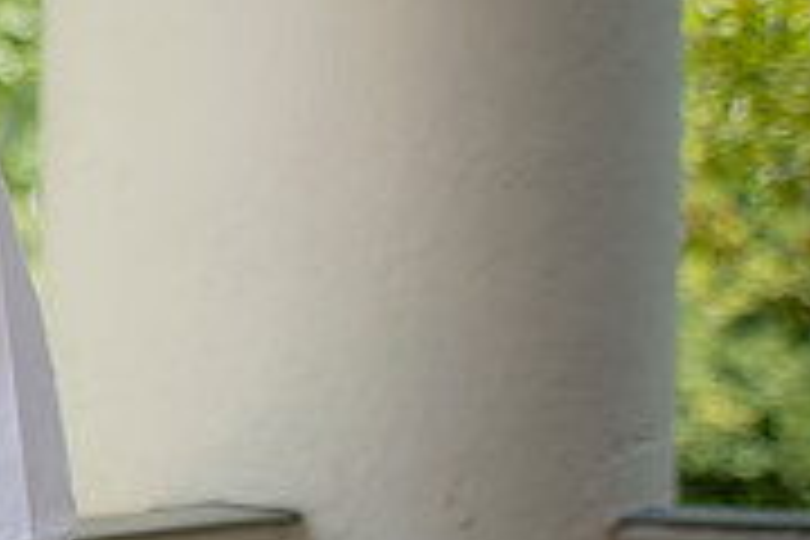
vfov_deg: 6.1
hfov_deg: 8.9
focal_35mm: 225
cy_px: 342
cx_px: -468
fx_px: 5062
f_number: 2.8
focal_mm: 70
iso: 100
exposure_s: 1/250
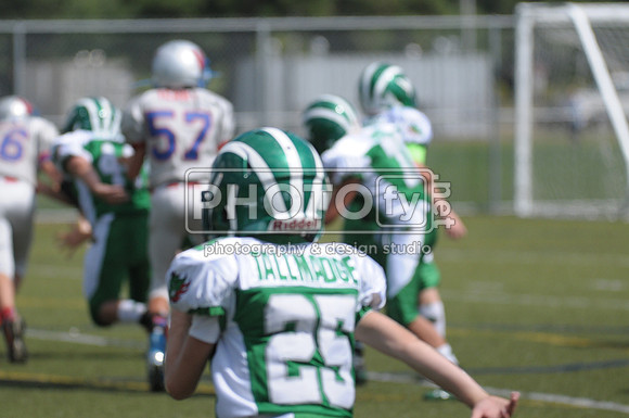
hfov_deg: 6.9
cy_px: 209
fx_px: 5234
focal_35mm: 300
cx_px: 314
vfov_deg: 4.6
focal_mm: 200
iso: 500
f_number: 4
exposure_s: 1/6400
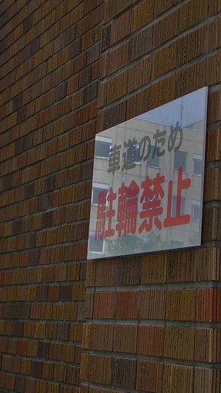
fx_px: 844
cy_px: 196
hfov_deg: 14.9
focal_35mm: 81
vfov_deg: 26.2
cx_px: 146
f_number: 3.9
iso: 80
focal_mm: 12.2
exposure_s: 1/125
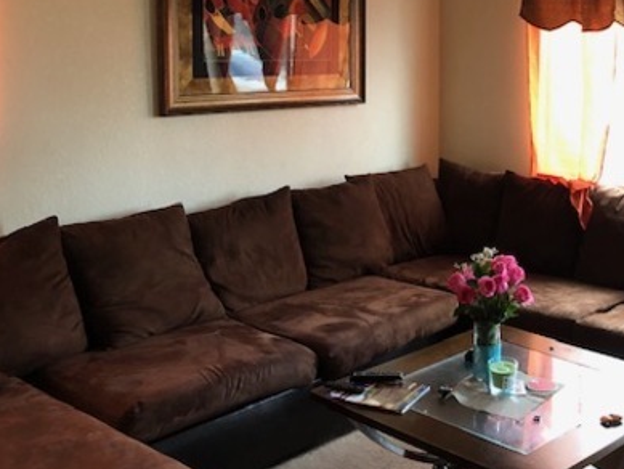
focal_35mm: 48
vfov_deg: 29.9
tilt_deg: -5.5
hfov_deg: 38.5
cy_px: 137
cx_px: 480
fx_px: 866
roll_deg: -0.5
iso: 100
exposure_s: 1/13
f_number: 1.8
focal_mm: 3.99
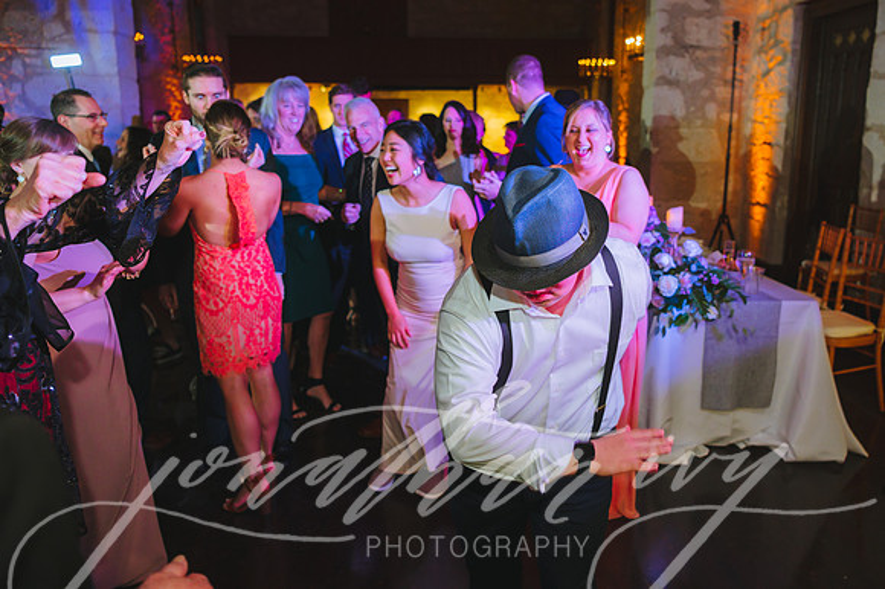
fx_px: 671
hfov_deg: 66.6
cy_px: 260
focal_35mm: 27
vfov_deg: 47.3
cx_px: 495
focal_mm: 24
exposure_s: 1/200
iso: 1600
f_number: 2.8
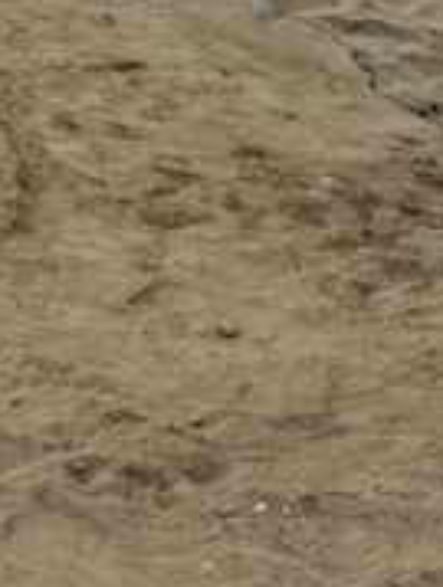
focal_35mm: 137
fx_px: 2329
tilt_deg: -8.7
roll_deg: -0.2
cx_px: -220
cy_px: -505
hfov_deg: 10.5
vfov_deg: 12.9
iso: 125
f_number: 1.78
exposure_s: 1/10309
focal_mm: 6.76
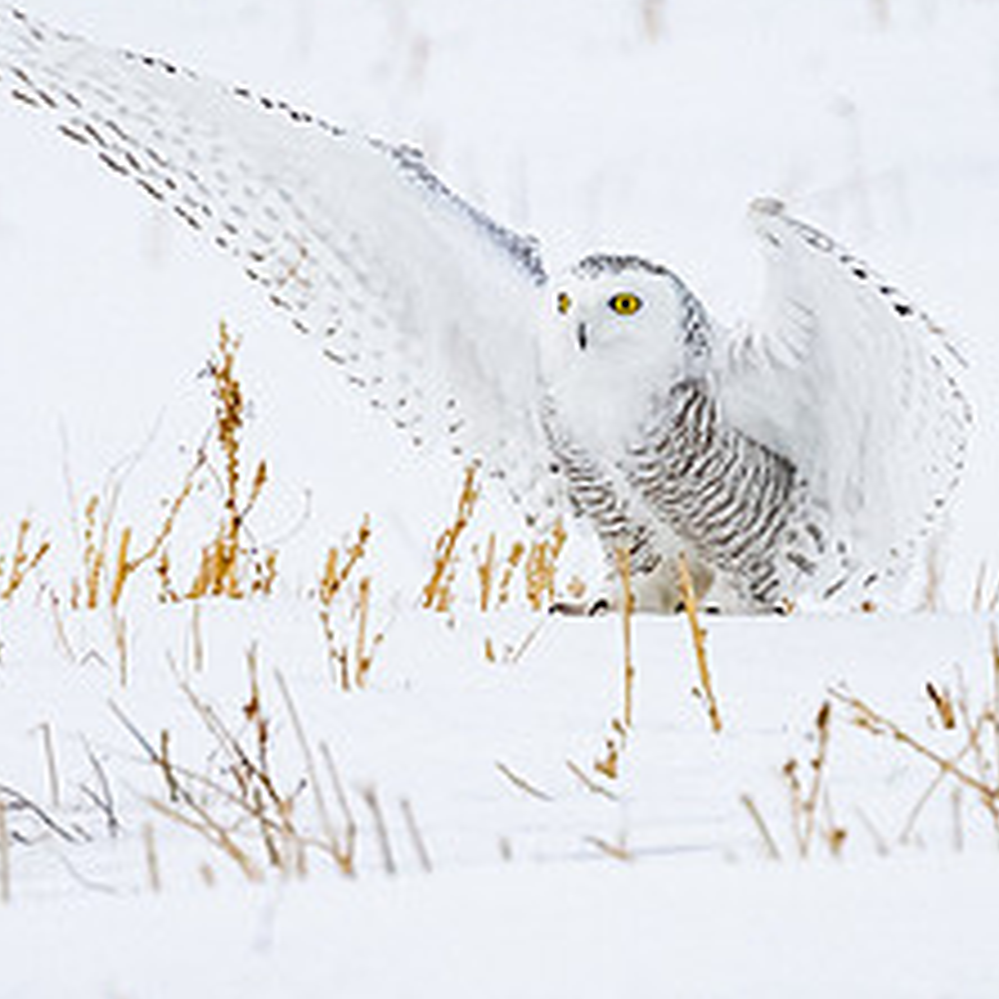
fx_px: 73530
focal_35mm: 2252
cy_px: 994
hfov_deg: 0.8
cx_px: 670
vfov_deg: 0.8
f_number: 5.6
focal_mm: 400
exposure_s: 1/2000
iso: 2800
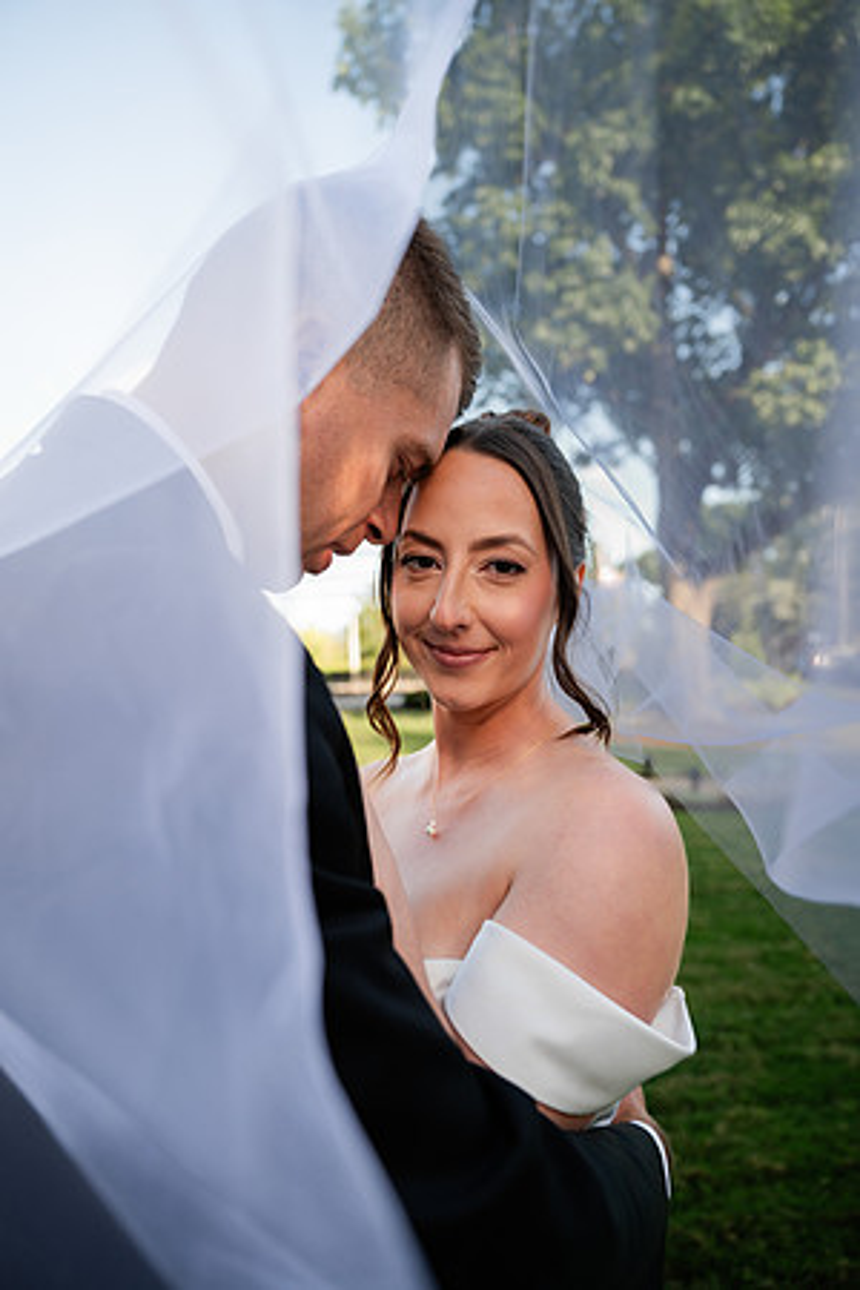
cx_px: 430
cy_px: 645
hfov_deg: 53.1
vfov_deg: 73.7
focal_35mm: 24
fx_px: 860
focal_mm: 24
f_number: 2.8
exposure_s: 1/400
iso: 160
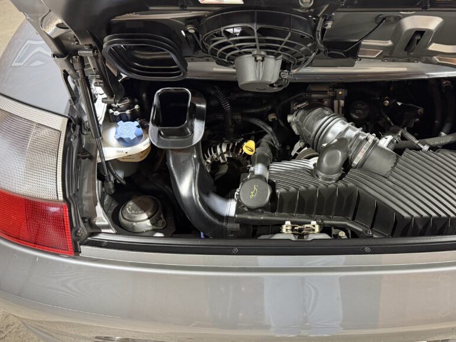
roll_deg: -0.5
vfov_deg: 43.9
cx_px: 298
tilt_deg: -36.3
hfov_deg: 55.8
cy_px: 137
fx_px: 422
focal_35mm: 32
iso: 800
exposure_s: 1/33
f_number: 1.78
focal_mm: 6.76
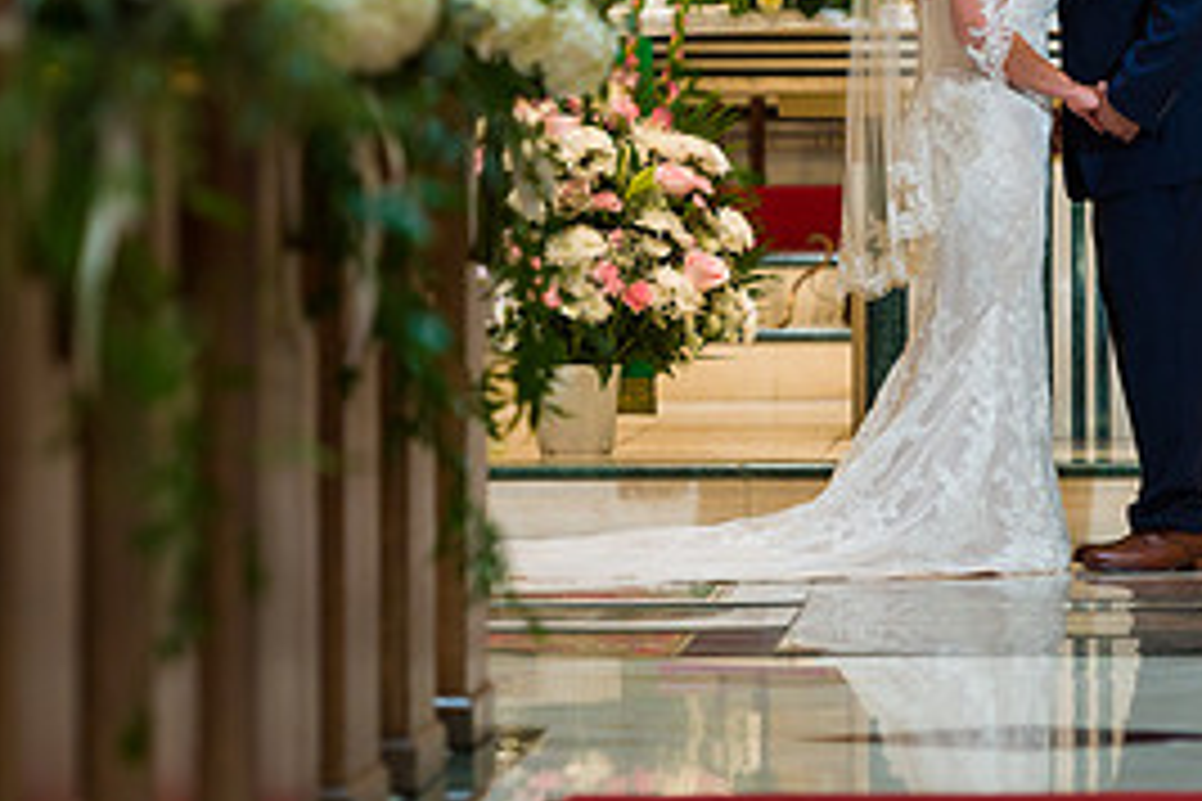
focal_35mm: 304
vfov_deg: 4.5
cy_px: 81
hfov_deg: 6.8
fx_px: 10149
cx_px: 1004
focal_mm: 140
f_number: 3.2
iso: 1000
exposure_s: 1/125
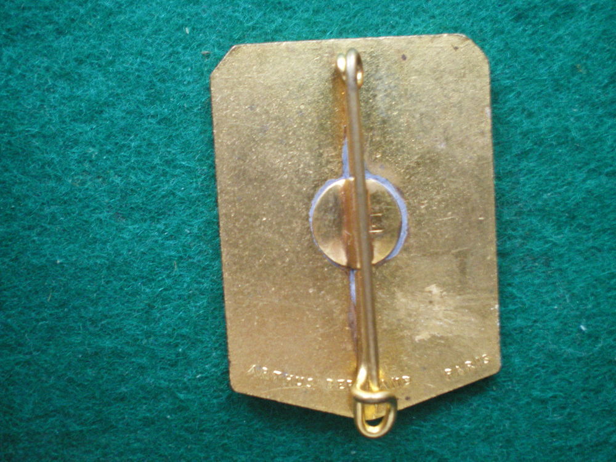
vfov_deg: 37.7
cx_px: 308
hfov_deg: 49.0
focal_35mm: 38
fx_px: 676
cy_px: 231
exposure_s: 1/13
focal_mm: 6.3
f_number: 3.1
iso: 400
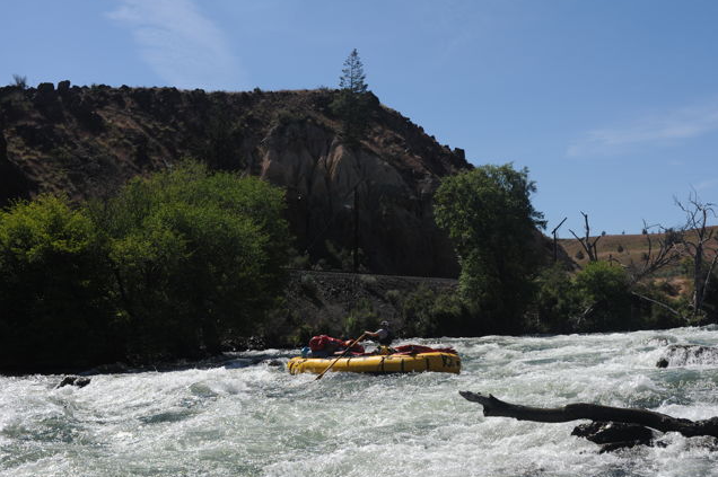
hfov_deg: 44.3
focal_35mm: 44
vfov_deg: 30.4
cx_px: 432
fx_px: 877
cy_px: 284
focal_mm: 35
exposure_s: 1/1000
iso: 200
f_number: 8
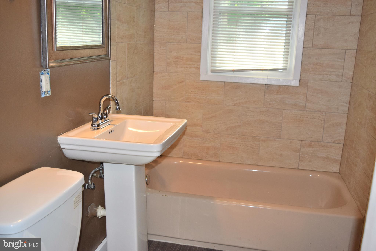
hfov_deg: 53.1
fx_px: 376
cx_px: 188
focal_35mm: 36
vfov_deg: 36.9
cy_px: 126
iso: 800
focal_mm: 24
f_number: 5
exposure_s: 1/100
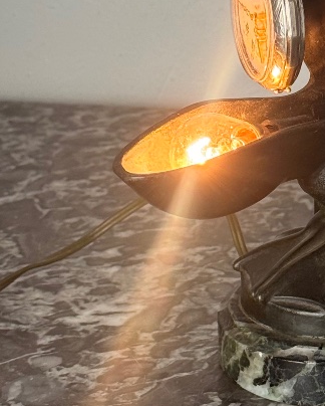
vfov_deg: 13.8
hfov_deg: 11.0
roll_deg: -0.3
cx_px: 347
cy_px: 115
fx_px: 1669
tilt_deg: -19.5
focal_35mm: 139
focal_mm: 6.76
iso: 50
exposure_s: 1/100
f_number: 1.78
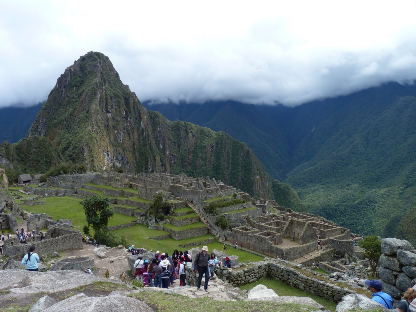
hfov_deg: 61.7
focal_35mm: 29
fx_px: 349
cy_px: 156
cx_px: 208
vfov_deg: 48.2
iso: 80
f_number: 5
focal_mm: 5.1
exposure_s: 1/250
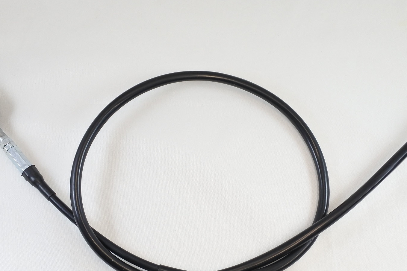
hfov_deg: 41.1
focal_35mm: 48
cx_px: 189
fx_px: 543
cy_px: 166
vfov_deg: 28.0
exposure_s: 1/160
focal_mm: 12.8
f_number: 4
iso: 400
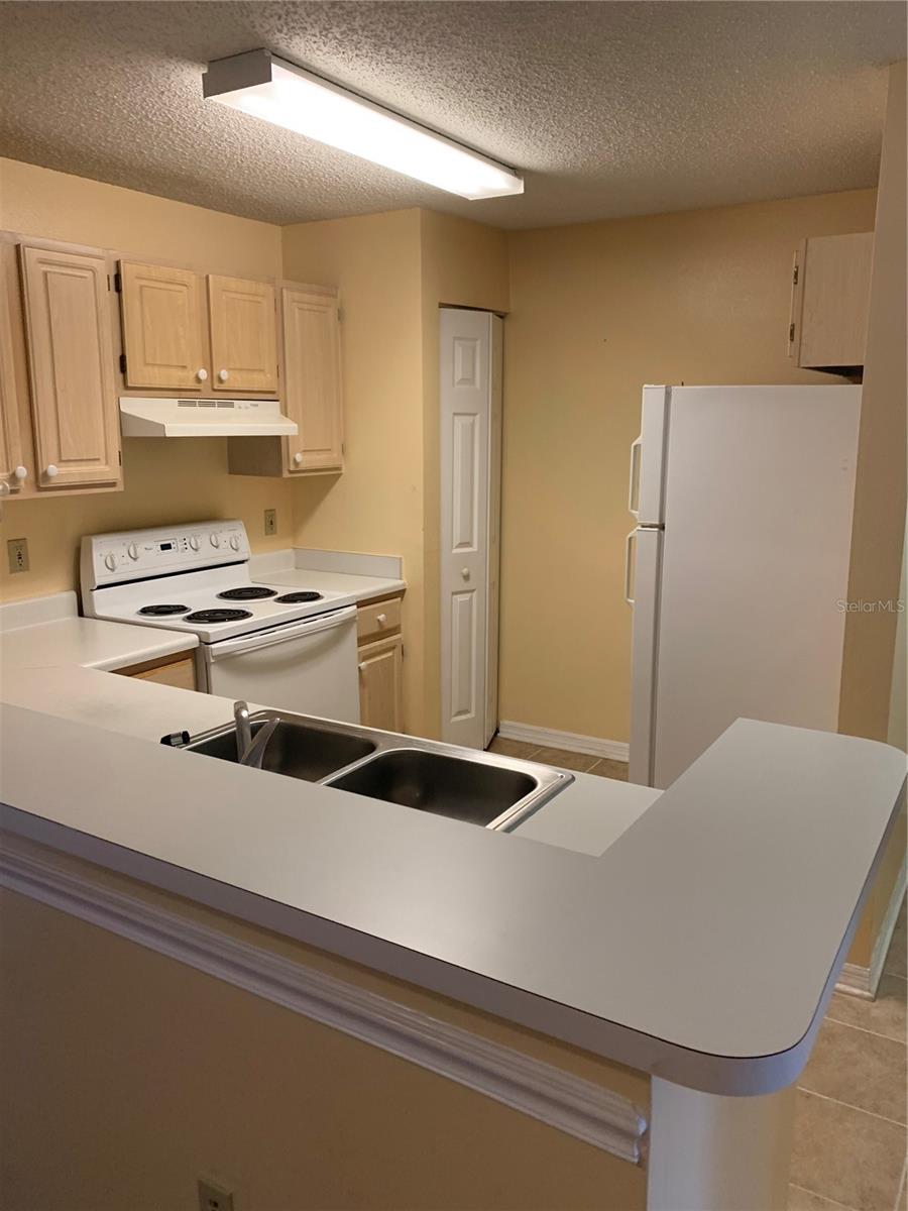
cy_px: 606
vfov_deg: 67.3
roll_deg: -0.9
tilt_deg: -9.4
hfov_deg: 53.1
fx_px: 909
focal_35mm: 26
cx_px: 454
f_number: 1.8
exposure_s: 1/60
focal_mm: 4.25
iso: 100
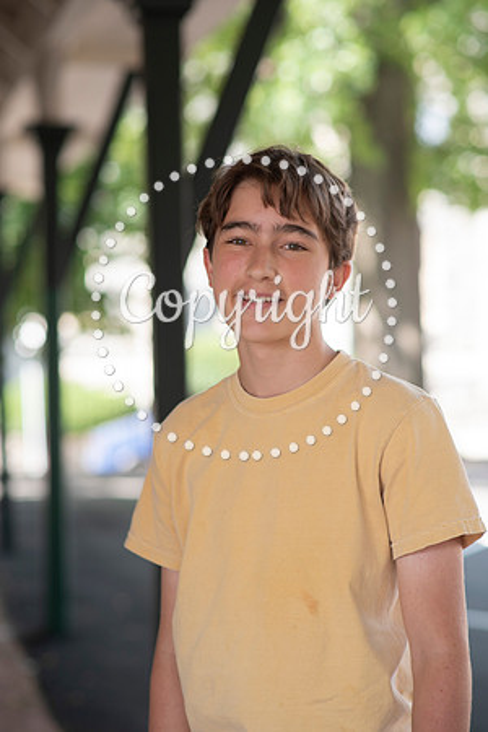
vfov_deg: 23.9
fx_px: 1728
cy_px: 366
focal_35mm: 85
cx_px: 244
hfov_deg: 16.1
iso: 200
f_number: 2.8
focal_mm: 85
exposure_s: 1/320
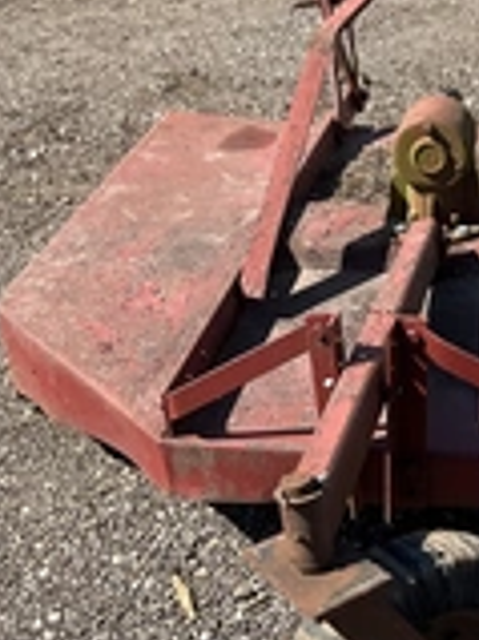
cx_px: 459
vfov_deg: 26.7
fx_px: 1349
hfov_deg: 19.6
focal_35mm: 73
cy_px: 338
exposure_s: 1/1121
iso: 25
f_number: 1.8
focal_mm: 3
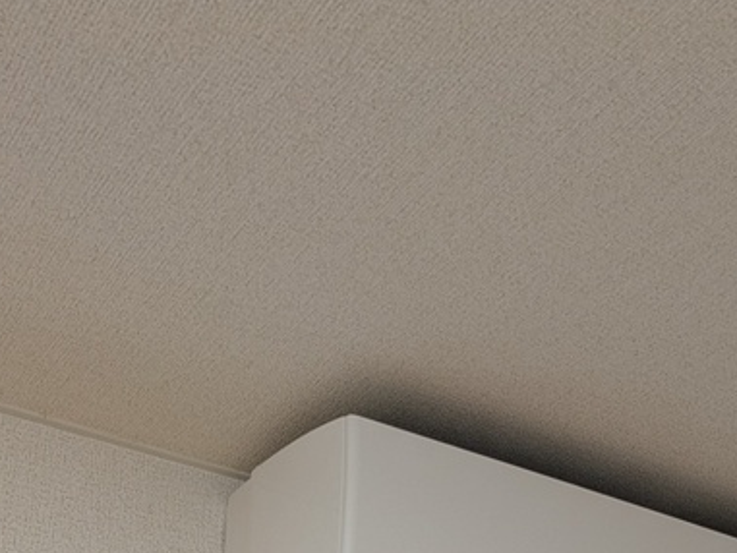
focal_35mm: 63
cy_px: 665
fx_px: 1342
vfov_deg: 21.6
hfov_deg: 29.8
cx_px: 621
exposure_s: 1/60
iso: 42
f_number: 1.89
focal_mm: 5.43
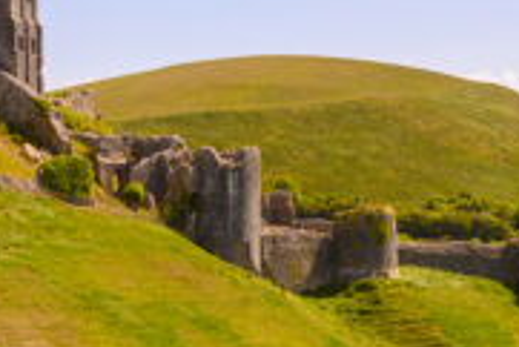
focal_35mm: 159
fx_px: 2294
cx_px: 215
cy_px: 40
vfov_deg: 8.6
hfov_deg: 12.9
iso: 100
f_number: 5
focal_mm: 36
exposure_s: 1/500
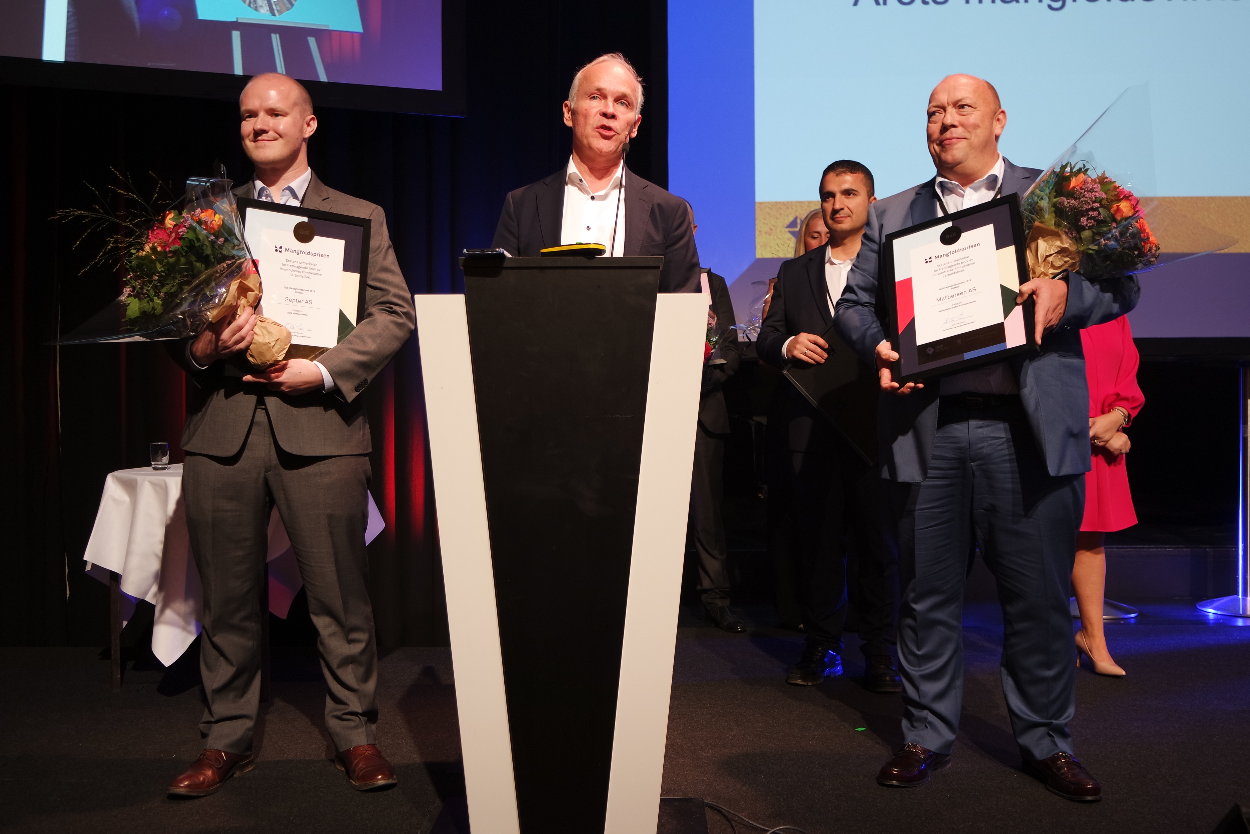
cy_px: 417
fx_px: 1146
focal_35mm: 33
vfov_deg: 40.0
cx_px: 625
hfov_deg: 57.2
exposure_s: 1/40
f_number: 4
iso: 200
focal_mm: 22
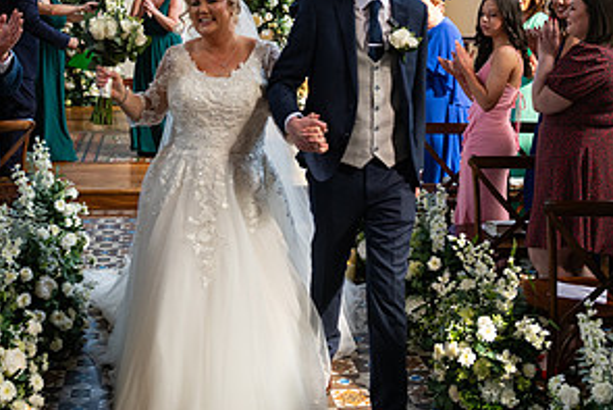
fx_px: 937
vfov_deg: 24.3
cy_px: 86
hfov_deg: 36.2
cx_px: 287
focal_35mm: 55
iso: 500
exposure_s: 1/160
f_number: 3.5
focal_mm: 28
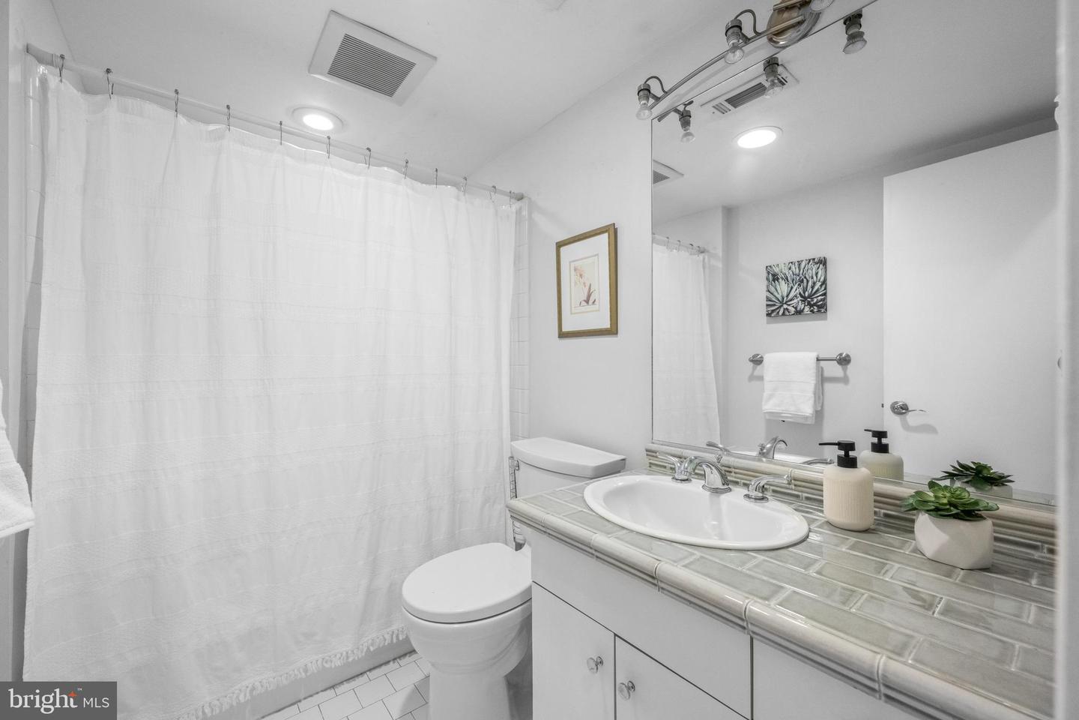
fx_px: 420
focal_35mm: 14
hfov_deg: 104.3
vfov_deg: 81.2
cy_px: 360
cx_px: 540
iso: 640
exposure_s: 1/60
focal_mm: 14
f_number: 7.1
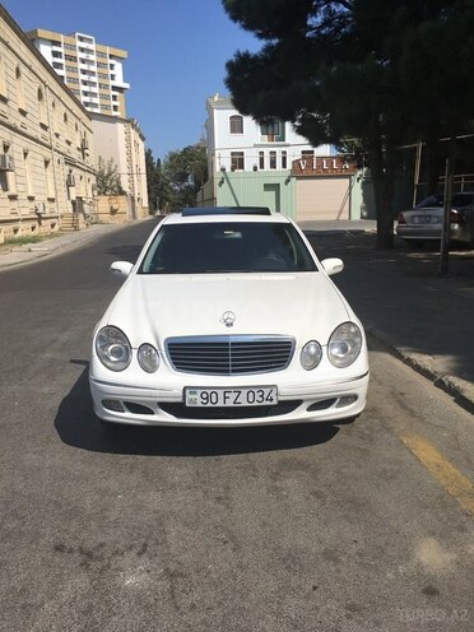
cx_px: 237
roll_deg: +2.7
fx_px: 529
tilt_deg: -12.1
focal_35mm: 29
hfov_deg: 48.2
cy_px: 316
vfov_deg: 61.7
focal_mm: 4.15
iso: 25
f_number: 2.2
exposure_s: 1/4049
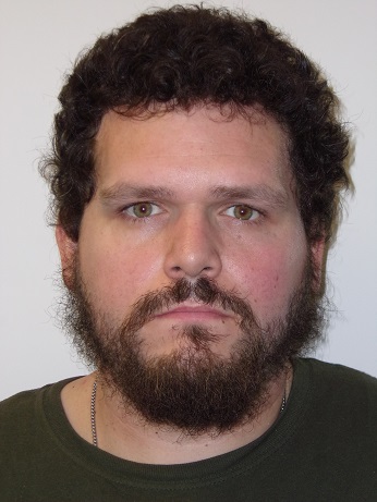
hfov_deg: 17.0
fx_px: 1263
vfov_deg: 22.5
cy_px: 251
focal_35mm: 87
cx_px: 188
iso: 200
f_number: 5.6
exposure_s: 1/34
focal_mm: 15.6
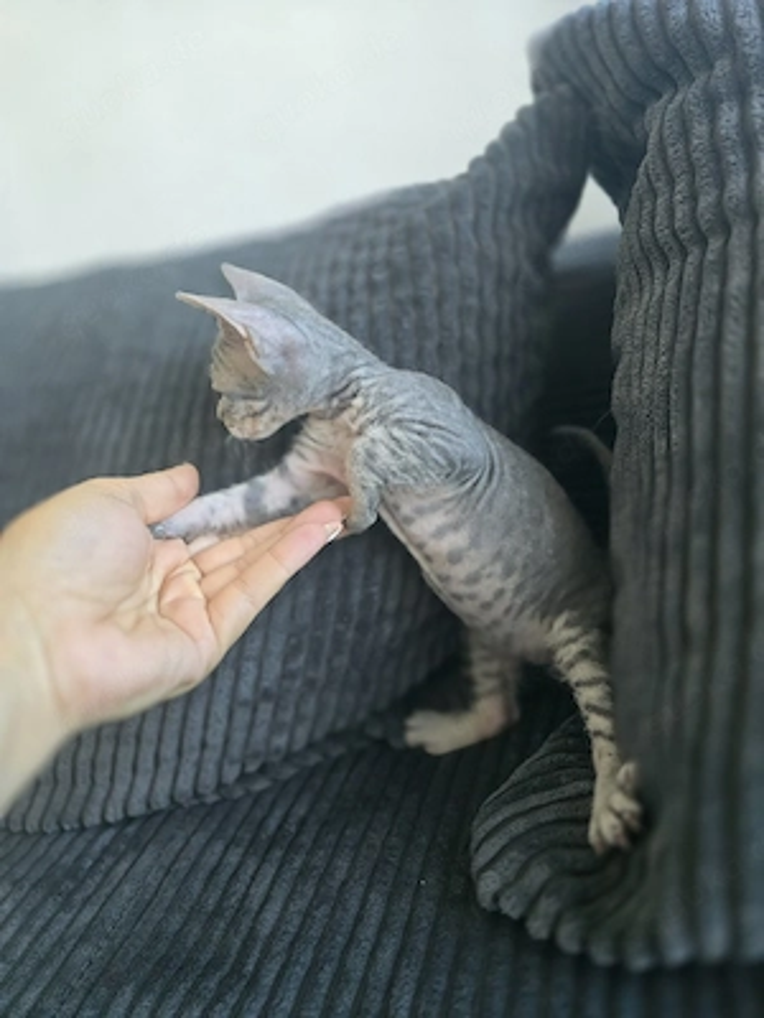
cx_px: 382
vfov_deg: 73.9
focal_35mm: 23
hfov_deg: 58.9
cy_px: 509
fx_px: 677
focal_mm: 6.3
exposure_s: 1/244
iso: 1000
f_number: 1.7
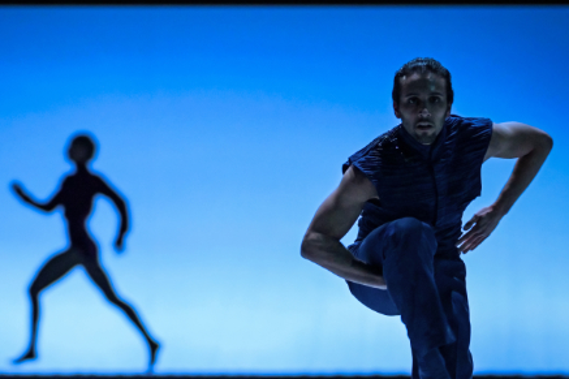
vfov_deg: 9.8
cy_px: 288
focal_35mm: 140
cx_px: 215
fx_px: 2212
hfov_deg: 14.6
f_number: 1.2
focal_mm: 85
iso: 2500
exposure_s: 1/200
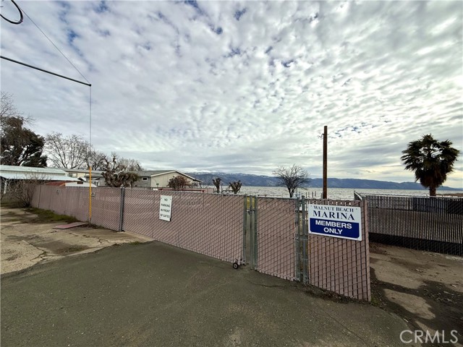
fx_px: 187
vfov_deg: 85.7
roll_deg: -2.2
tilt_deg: +3.9
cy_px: 174
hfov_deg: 102.1
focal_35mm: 14
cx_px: 232
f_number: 2.2
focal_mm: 2.22
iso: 50
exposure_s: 1/4425
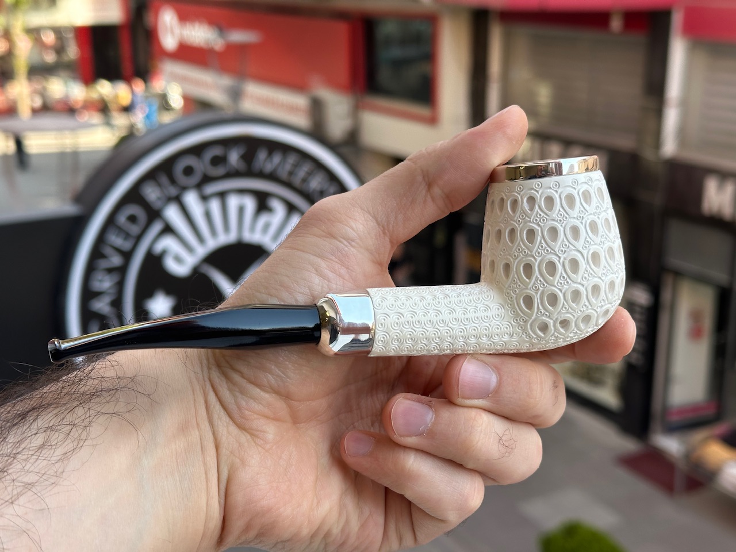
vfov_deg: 30.3
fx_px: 1021
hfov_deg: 39.7
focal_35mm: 48
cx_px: 368
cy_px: 276
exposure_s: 1/387
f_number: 1.78
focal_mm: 6.86
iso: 64
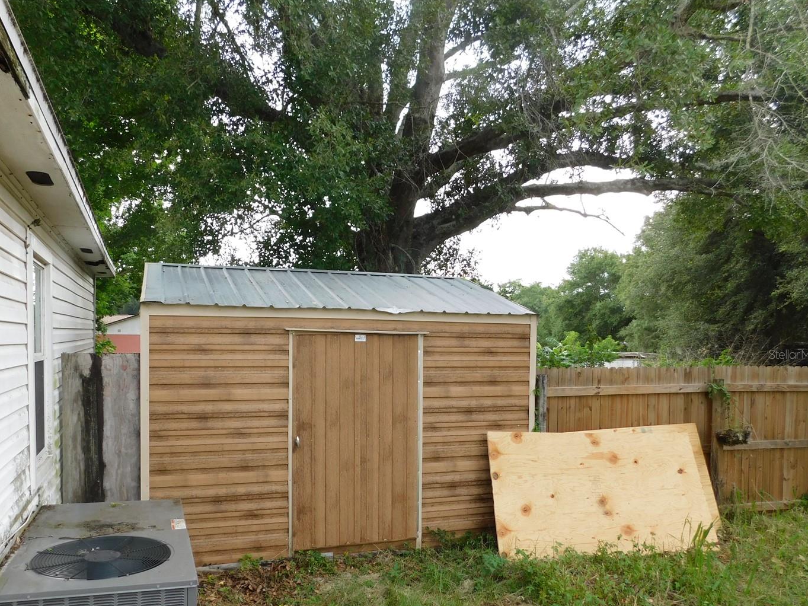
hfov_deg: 65.1
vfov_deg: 51.1
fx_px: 630
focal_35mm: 27
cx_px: 350
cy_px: 354
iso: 125
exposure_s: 1/100
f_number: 3
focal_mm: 4
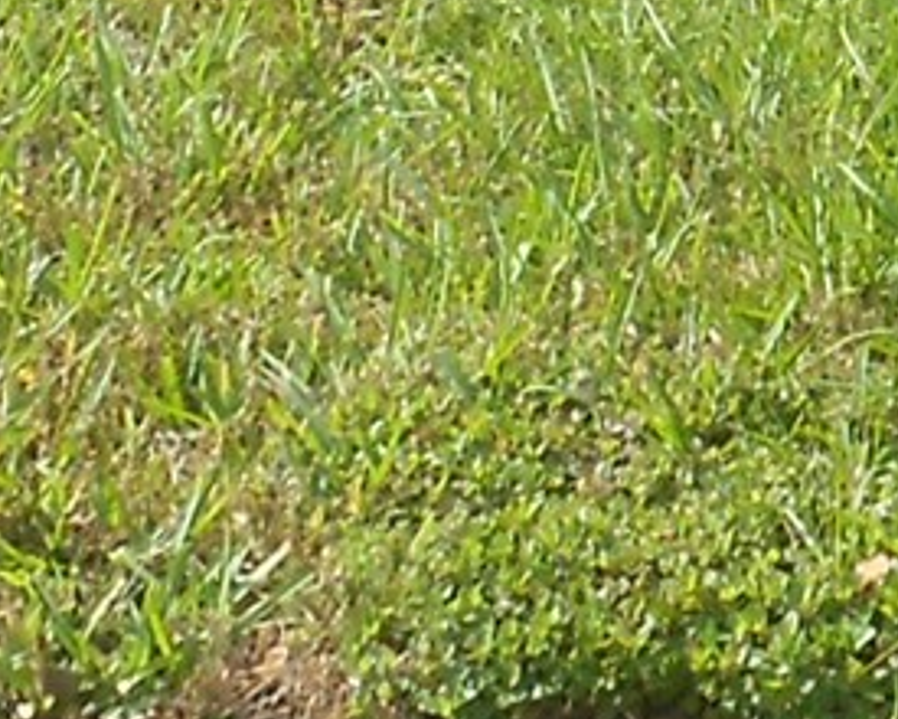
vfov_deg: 7.3
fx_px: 5023
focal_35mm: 189
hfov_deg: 10.1
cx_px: 1042
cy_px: -1402
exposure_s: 1/640
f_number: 3.5
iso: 80
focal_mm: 4.6
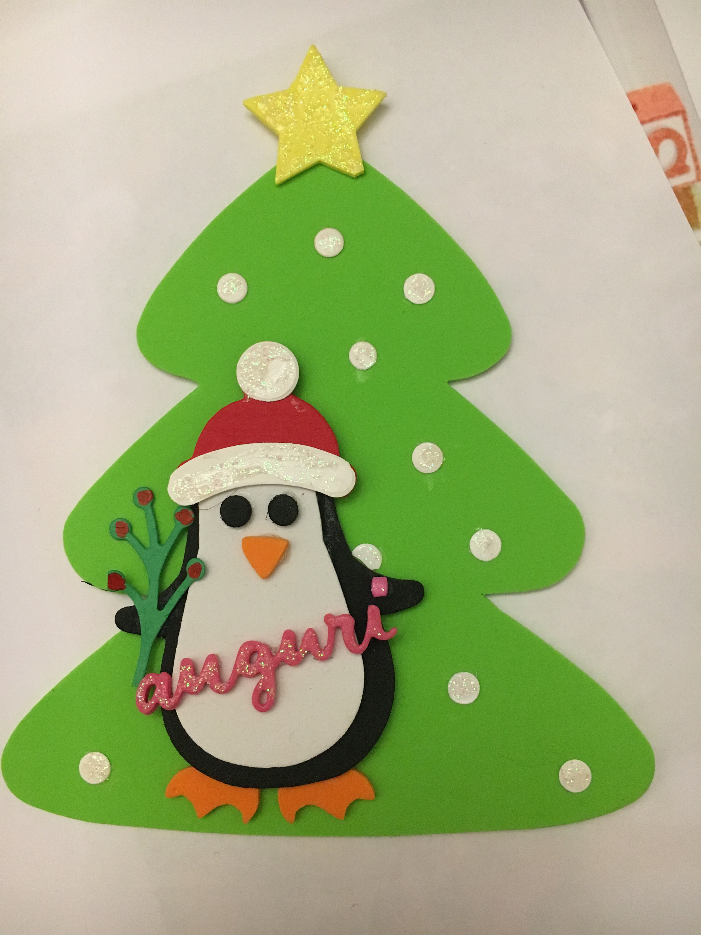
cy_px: 468
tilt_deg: -88.2
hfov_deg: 48.2
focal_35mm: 29
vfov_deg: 61.7
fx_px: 783
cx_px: 350
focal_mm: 4.15
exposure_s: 1/17
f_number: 2.2
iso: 200
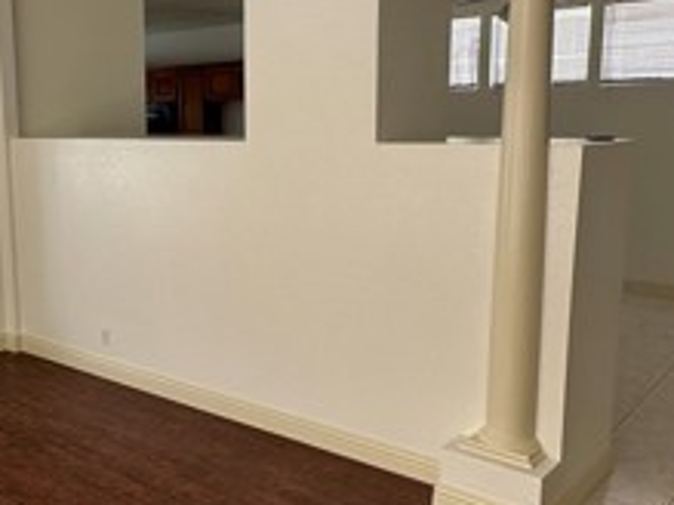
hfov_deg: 44.4
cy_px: 252
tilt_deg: -9.1
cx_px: 175
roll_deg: +0.4
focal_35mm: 41
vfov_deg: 35.1
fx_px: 798
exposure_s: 1/142
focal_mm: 2.22
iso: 40
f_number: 2.2
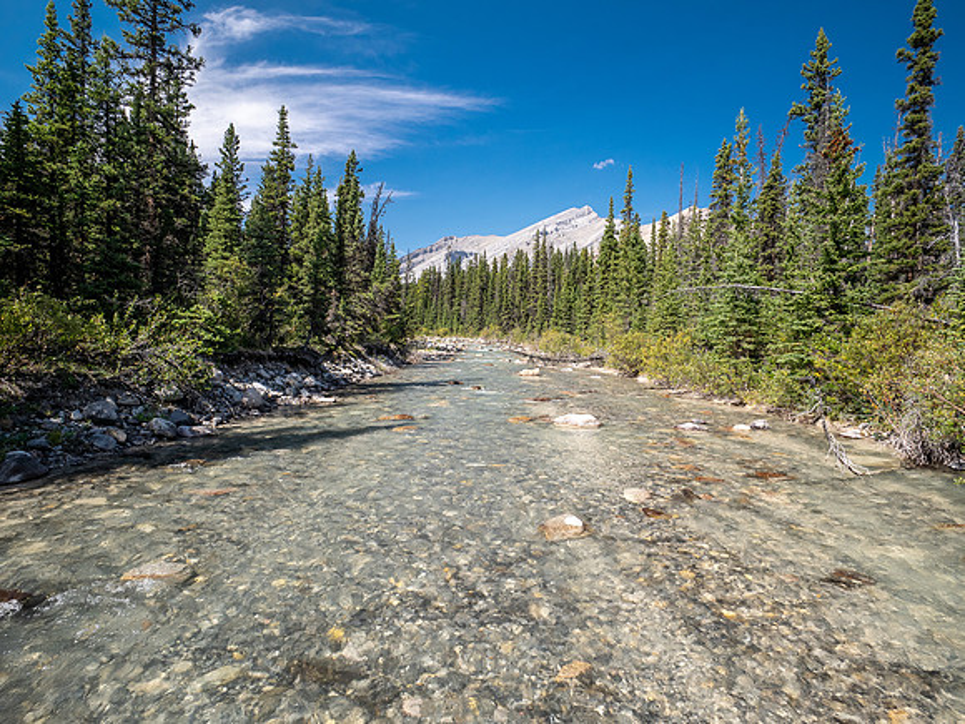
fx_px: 502
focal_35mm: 18
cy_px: 362
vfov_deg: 71.6
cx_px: 482
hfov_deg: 87.8
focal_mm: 9
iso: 200
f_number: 8
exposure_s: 1/60
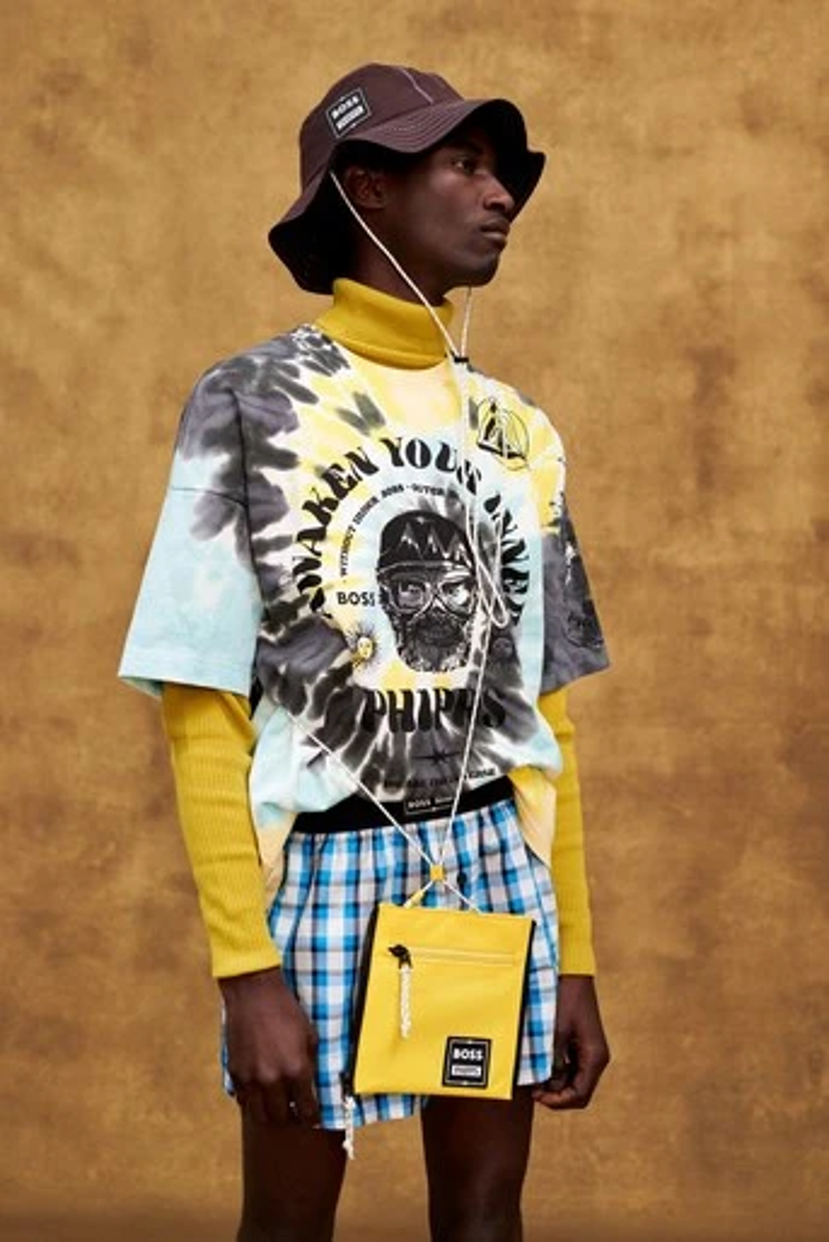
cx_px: 414
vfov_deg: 39.6
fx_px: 1726
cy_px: 621
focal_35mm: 50
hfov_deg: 27.0
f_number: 4
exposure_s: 1/250
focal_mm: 50
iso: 800
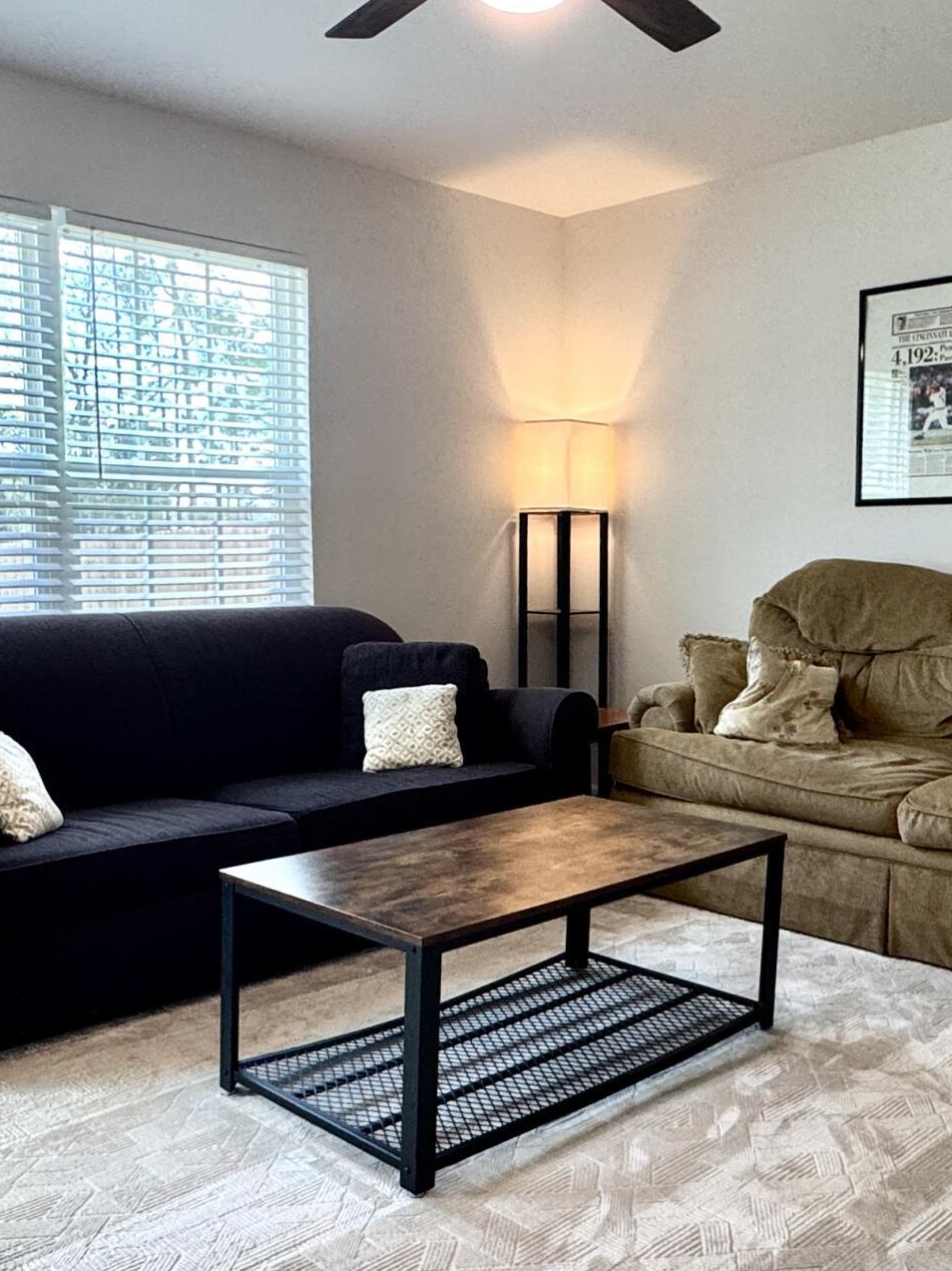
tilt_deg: -6.9
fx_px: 1211
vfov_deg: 55.3
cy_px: 680
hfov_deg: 42.9
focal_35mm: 33
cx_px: 511
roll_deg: +2.1
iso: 160
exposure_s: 1/120
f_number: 2.2
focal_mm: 2.22
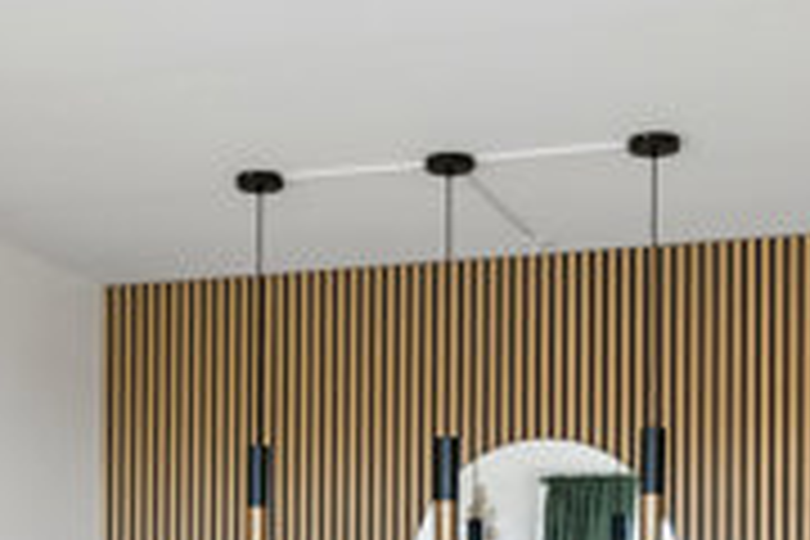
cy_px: 691
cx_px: 428
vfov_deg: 16.2
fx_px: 1800
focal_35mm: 80
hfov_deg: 25.4
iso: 800
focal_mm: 18
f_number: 7.1
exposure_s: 1/50
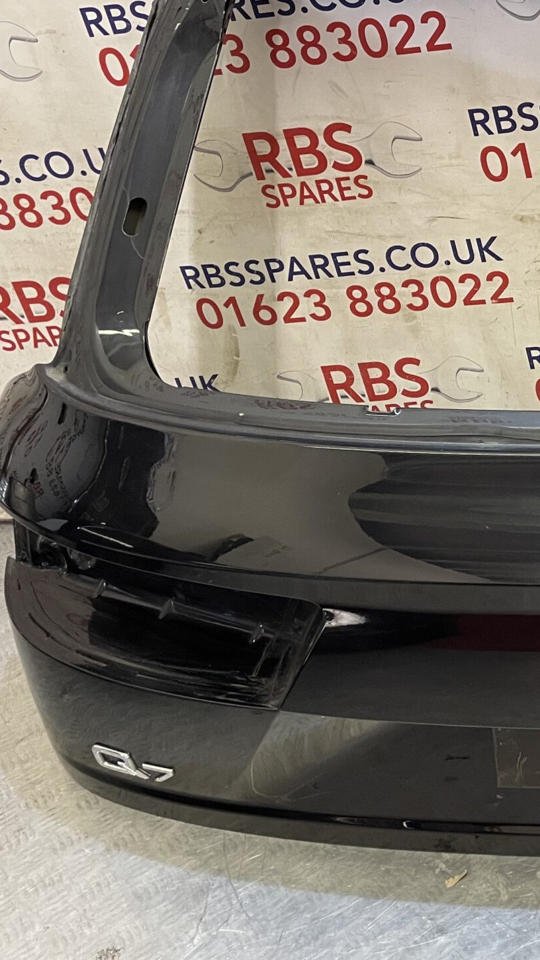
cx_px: 748
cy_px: 408
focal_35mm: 50
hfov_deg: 21.2
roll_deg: +1.9
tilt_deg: -31.2
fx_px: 1272
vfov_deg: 41.2
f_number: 1.6
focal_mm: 4.2
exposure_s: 1/50
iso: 125
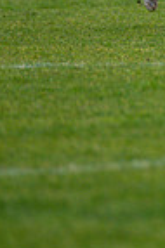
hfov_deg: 1.1
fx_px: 8400
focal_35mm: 1219
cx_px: 344
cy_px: -72
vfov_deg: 1.7
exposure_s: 1/640
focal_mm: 300
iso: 1400
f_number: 2.8
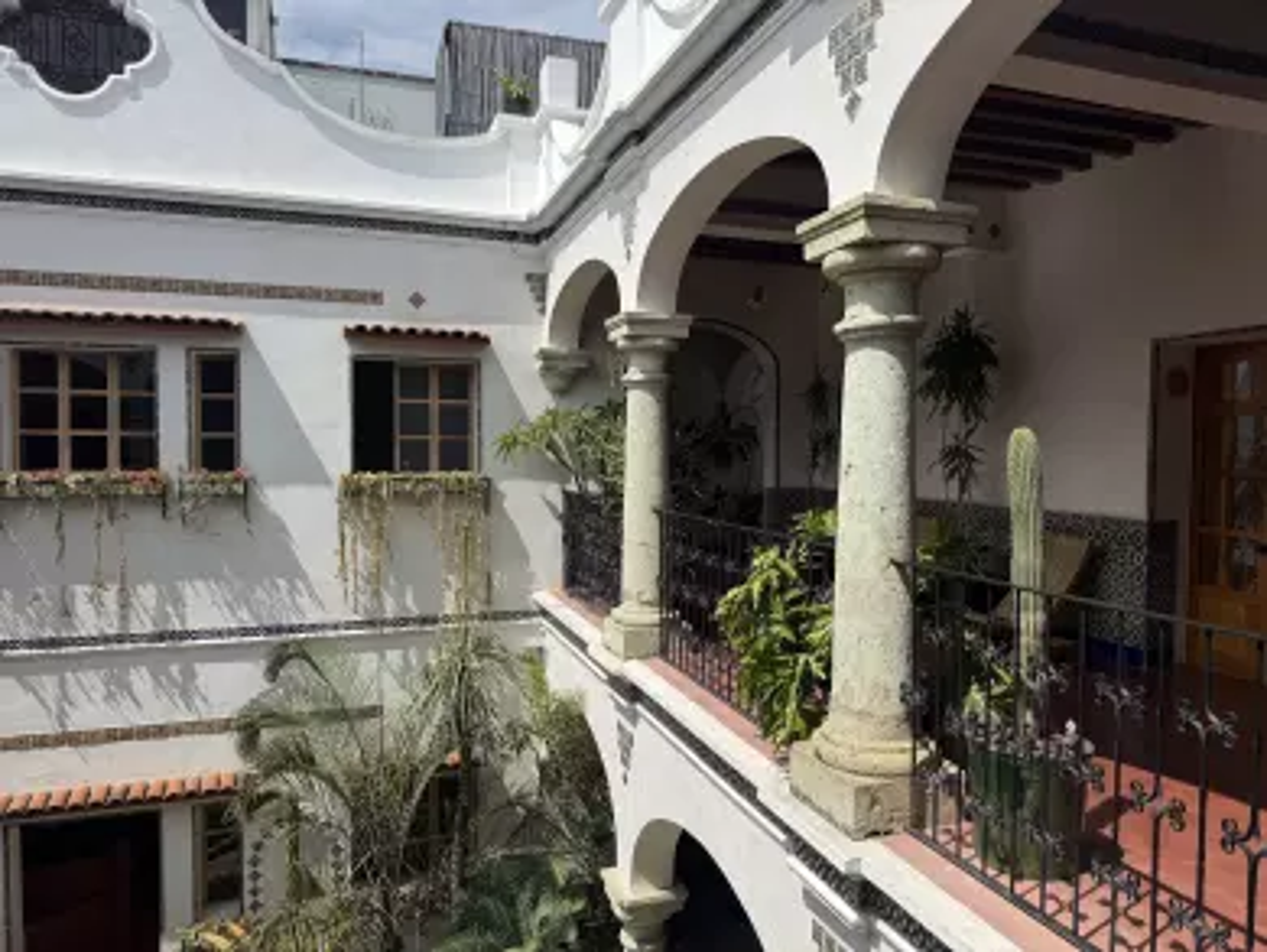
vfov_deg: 56.9
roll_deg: -0.3
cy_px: 476
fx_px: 879
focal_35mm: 24
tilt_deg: -2.7
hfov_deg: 71.6
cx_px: 634
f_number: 1.78
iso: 80
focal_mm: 6.76
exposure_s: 1/5714
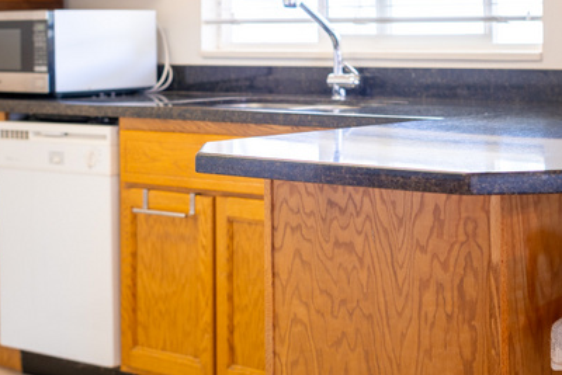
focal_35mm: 80
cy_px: 103
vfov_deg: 17.0
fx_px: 1249
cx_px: 274
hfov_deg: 25.4
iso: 320
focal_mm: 50
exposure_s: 1/60
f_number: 3.2
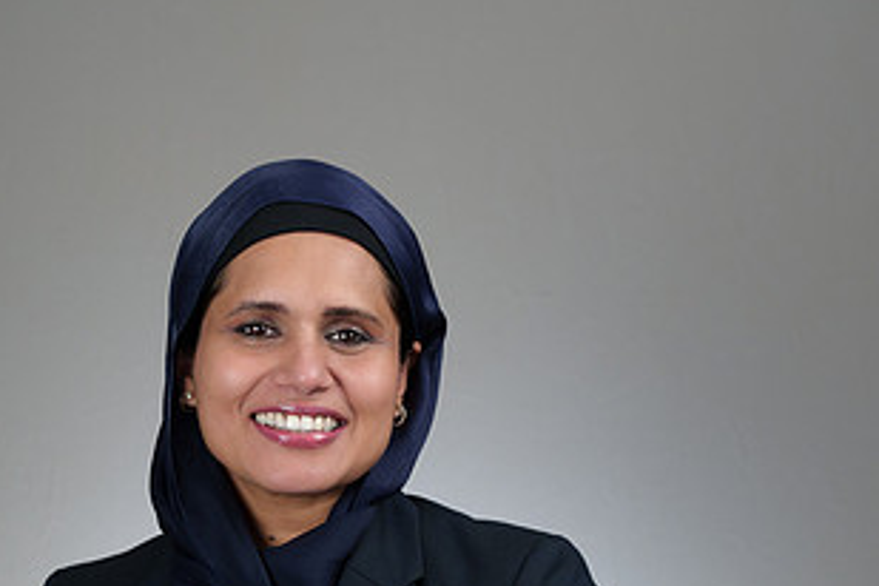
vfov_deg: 14.5
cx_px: 262
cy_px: 471
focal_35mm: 94
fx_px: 2295
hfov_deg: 21.6
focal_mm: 50
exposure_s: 1/250
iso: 640
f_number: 4
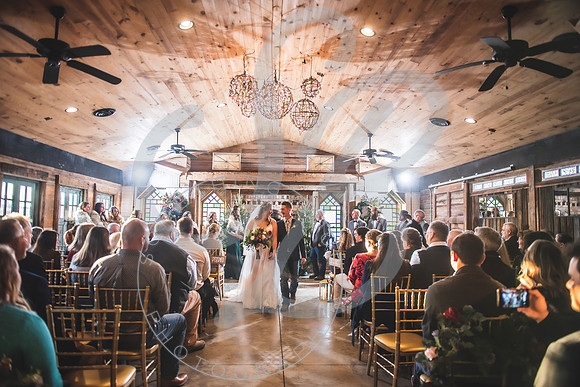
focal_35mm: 24
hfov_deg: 73.7
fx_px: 387
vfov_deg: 53.2
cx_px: 290
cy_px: 194
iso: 500
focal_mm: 24
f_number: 2.8
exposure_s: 1/160
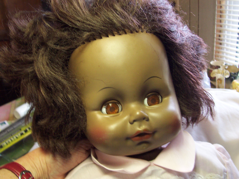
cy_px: 90
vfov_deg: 38.7
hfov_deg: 50.1
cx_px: 120
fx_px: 255
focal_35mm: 37
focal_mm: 5.6
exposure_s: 1/30
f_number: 2.8
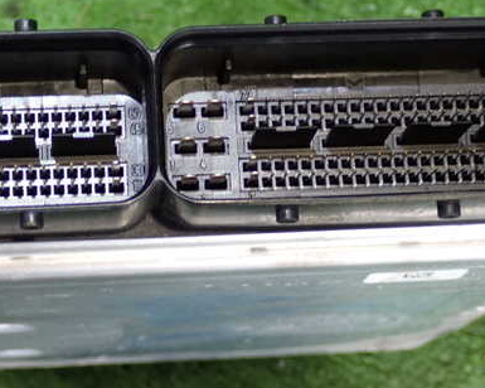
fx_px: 1550
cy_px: 166
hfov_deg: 17.8
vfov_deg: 14.3
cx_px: 231
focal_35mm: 108
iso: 800
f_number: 3.9
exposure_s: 1/25
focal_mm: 12.73
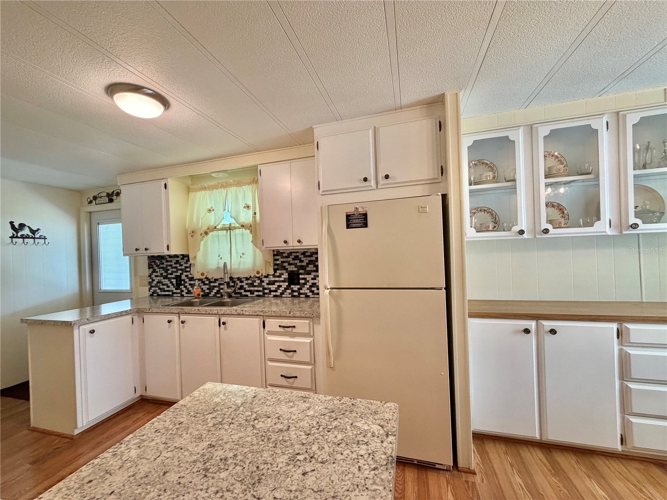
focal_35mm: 14
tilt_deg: -0.1
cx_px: 334
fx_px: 270
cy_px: 250
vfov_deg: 85.7
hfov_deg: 102.1
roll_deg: +2.6
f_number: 2.2
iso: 320
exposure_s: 1/120
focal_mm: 2.22
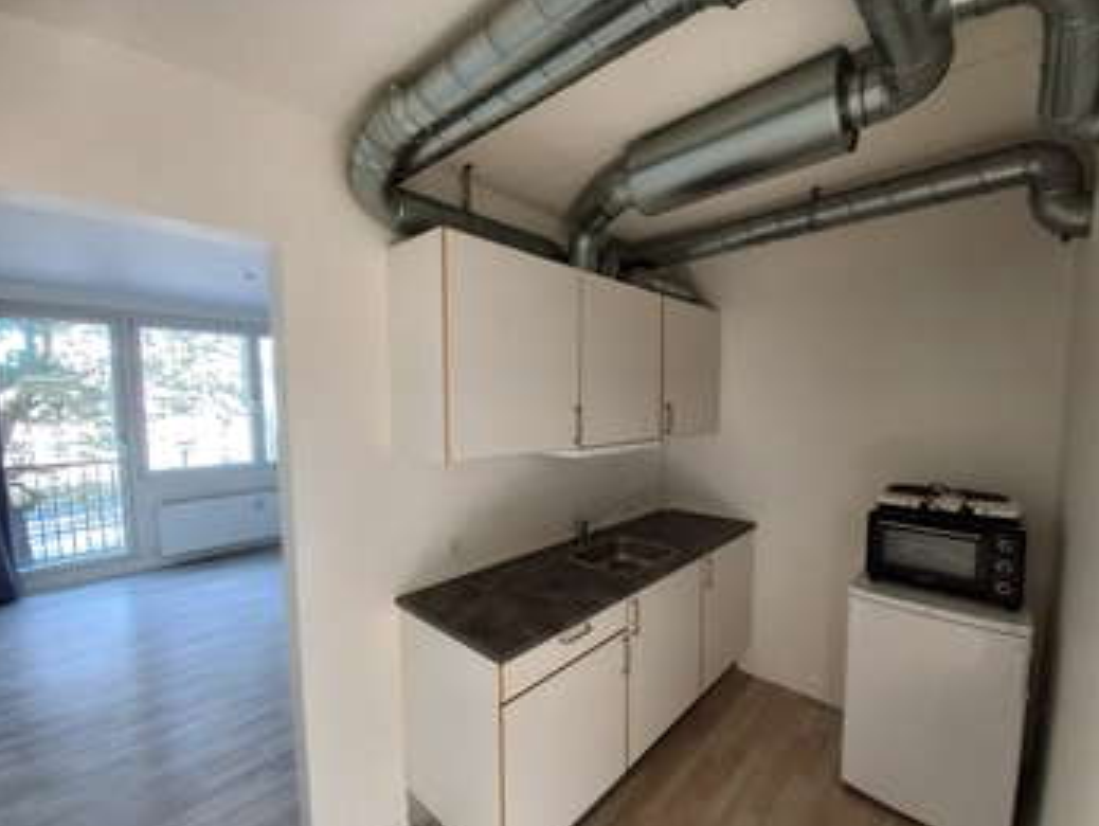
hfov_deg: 101.9
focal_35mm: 14
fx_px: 445
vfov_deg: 85.7
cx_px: 576
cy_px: 432
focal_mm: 1.42
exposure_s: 1/50
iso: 125
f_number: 2.2
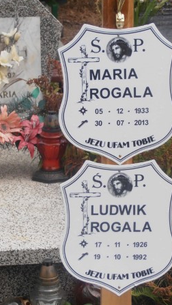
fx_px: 1400
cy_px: 155
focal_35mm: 173
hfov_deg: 7.0
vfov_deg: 12.4
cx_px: 127
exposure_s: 1/250
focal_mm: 19.64
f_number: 5.5
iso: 80
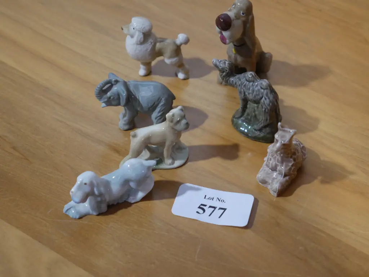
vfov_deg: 19.4
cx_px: 184
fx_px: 810
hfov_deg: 25.7
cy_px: 138
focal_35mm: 76
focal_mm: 38
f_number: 5.5
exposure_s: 1/100
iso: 1600
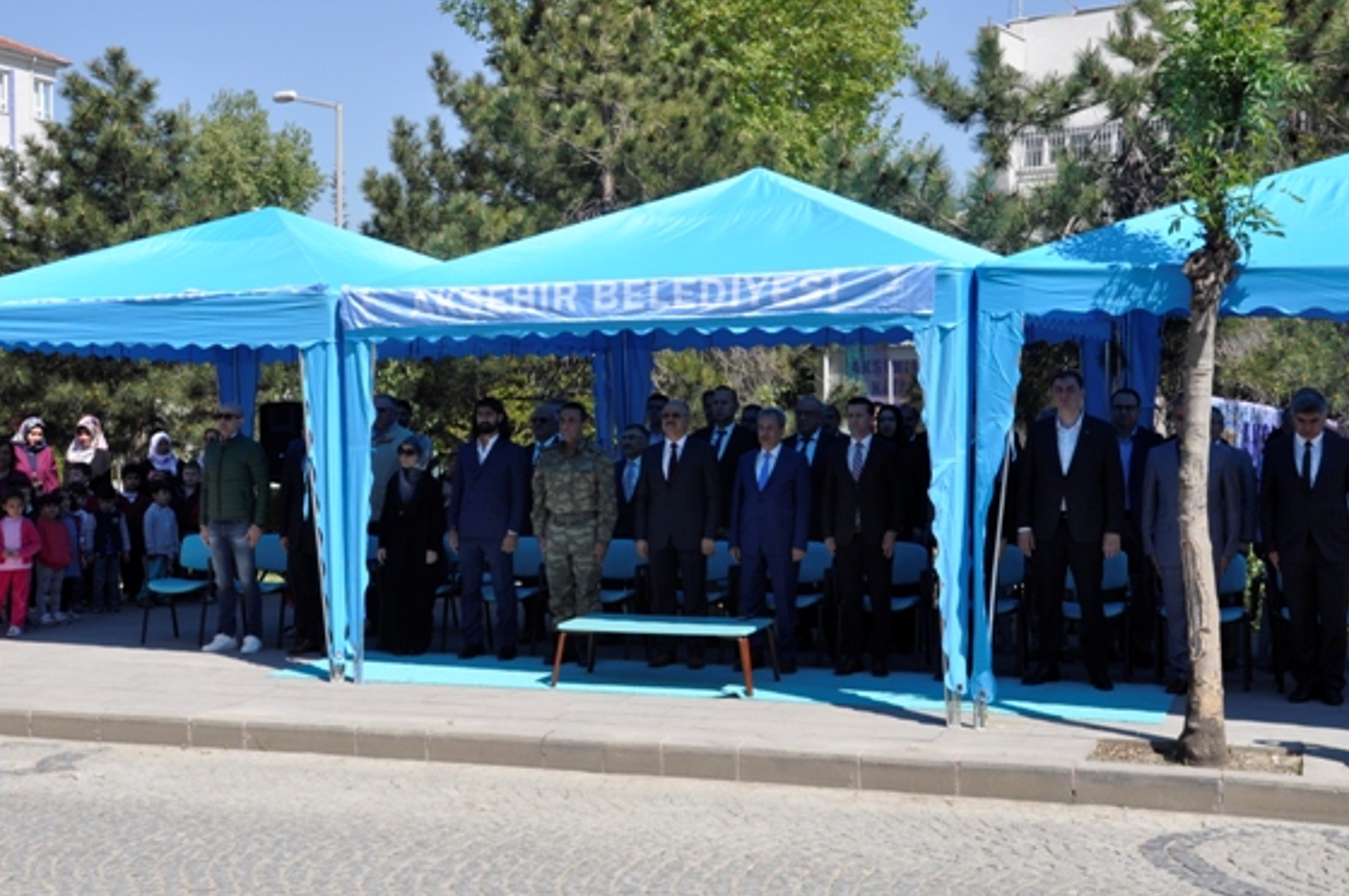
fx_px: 1797
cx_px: 617
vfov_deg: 28.0
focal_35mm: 48
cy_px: 435
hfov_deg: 41.1
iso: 320
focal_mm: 28
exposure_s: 1/400
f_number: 10
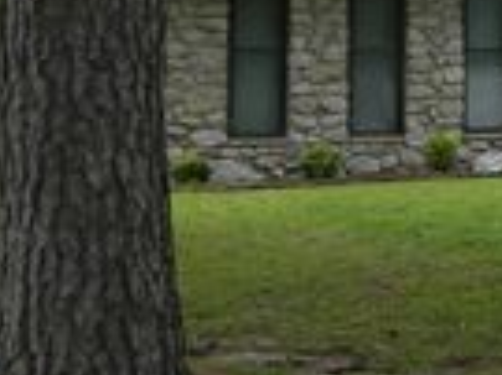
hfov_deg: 15.5
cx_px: 799
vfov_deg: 12.7
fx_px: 1666
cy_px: -17
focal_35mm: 115
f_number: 3.2
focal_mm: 5.6
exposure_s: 1/640
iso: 80
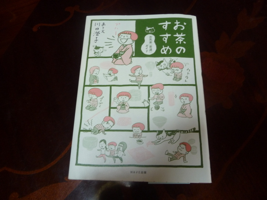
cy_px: 100
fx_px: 216
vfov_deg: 49.7
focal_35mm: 28
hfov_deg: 63.4
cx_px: 134
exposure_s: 1/30
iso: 200
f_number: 3.3
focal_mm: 4.7
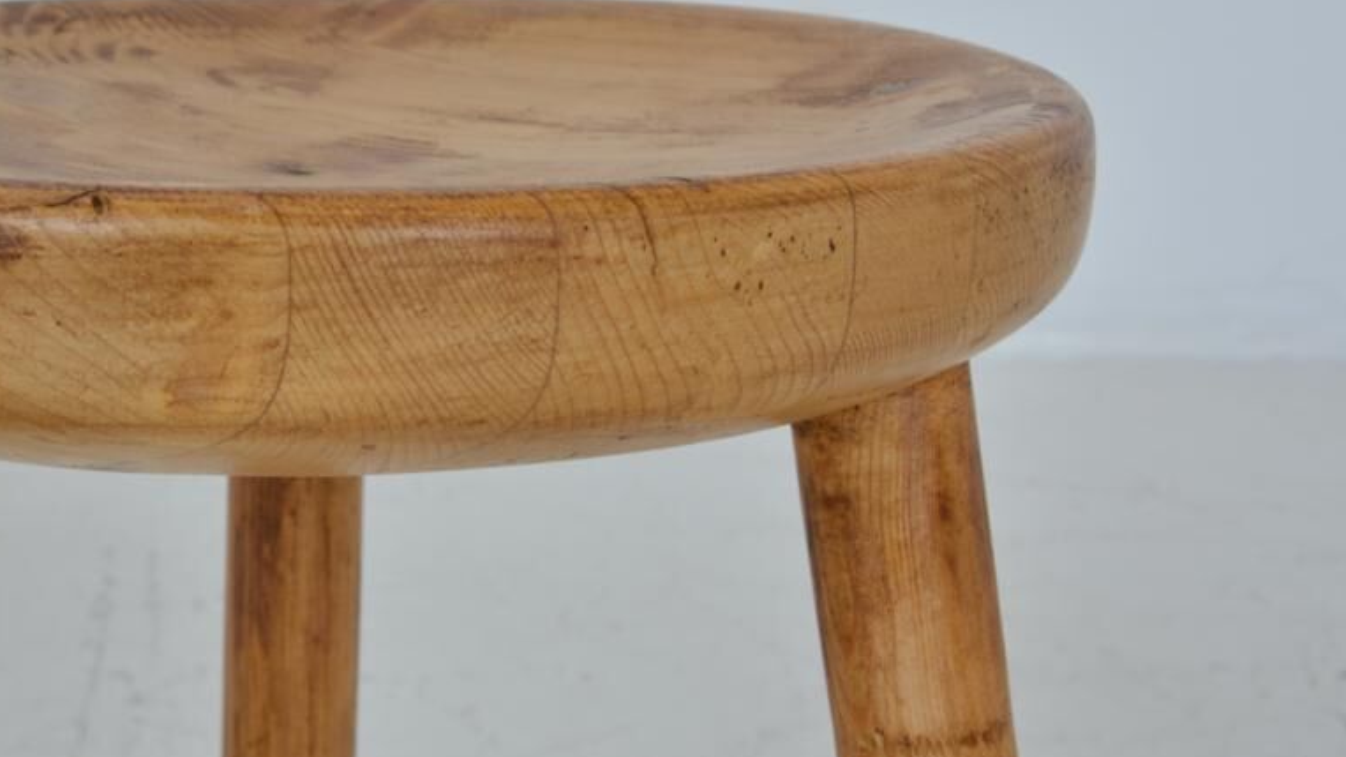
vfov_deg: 14.4
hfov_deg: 25.1
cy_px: 275
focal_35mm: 84
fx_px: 2998
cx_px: 390
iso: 320
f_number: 9
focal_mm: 34
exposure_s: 1/125
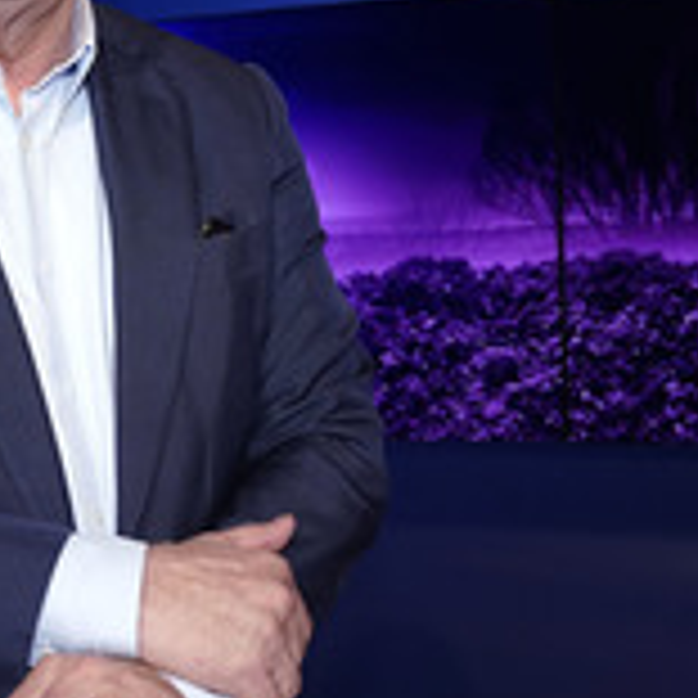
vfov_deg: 21.7
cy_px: 180
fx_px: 1802
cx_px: 20
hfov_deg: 21.3
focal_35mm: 79
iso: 1600
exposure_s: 1/125
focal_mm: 32
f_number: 5.6
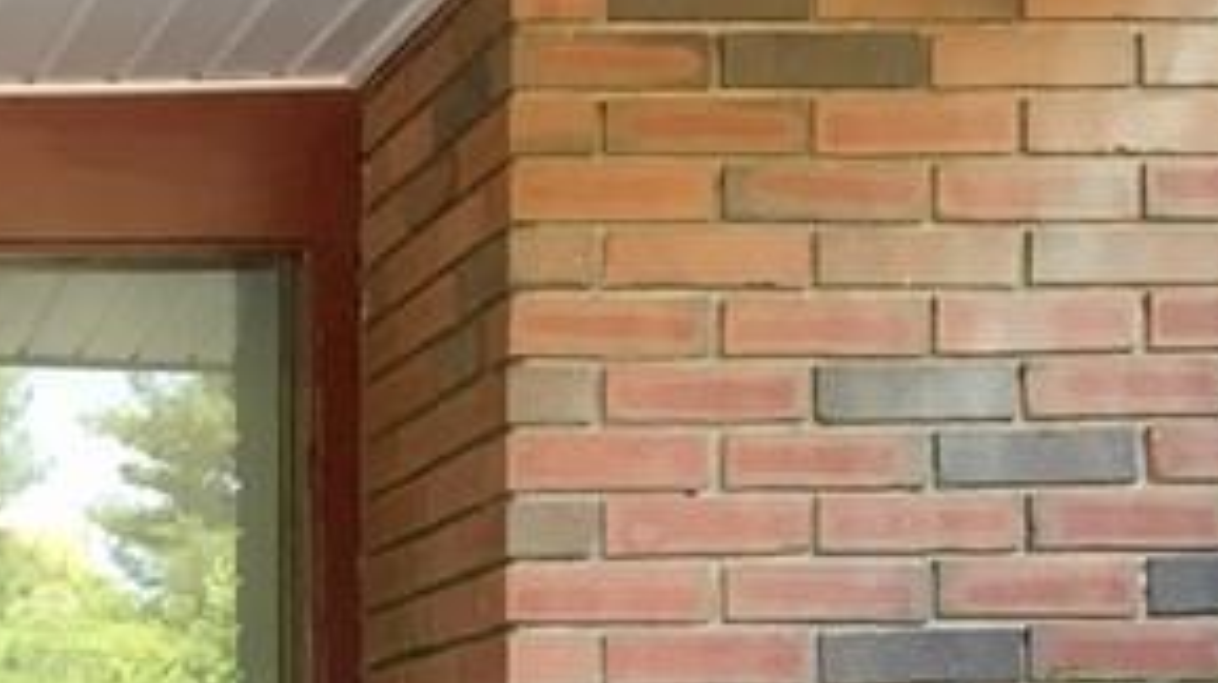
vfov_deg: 10.5
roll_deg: +0.3
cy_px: 928
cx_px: -472
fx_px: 3614
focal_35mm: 112
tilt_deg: +0.9
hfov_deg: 17.6
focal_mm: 4.15
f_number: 2.2
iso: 25
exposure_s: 1/40
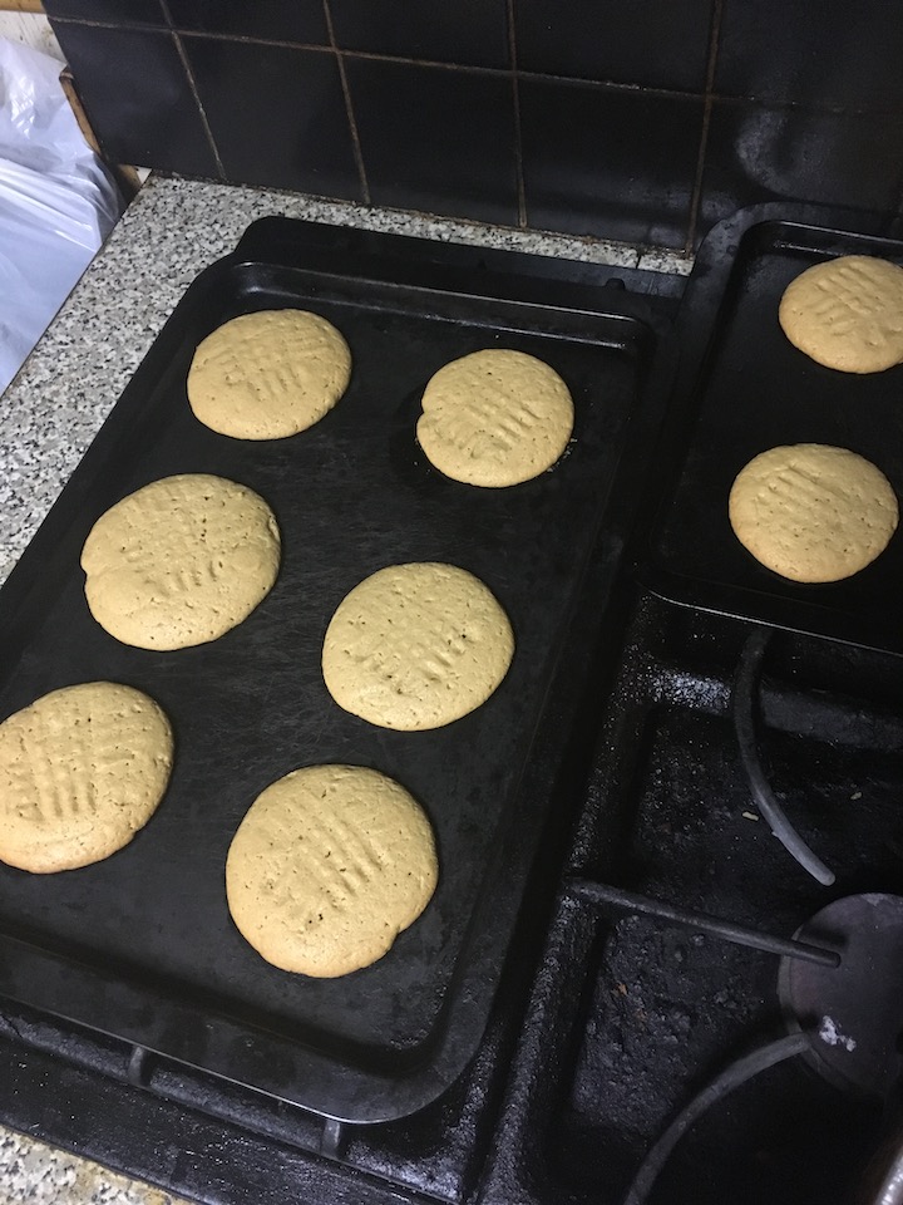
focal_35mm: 29
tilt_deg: -59.5
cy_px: 602
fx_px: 1009
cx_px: 452
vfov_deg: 61.7
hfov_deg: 48.2
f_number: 2.2
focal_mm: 4.15
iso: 250
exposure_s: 1/15
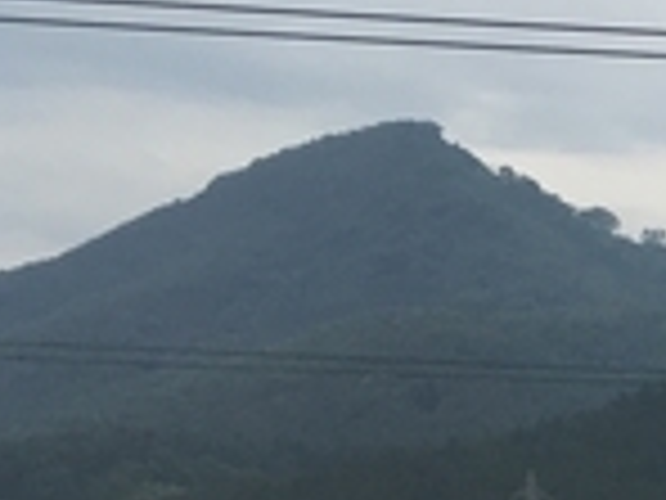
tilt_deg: -1.1
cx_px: 1431
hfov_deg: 11.1
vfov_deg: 9.2
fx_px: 3021
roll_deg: -0.1
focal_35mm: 157
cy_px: 761
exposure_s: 1/1221
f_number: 2.2
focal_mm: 4.15
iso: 25
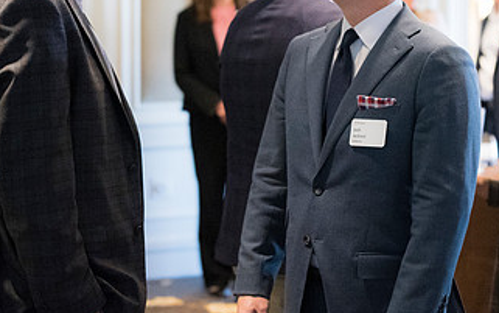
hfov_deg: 16.1
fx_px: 1755
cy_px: 46
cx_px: 372
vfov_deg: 10.1
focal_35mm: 129
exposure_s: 1/125
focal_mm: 70
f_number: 2.8
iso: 6400
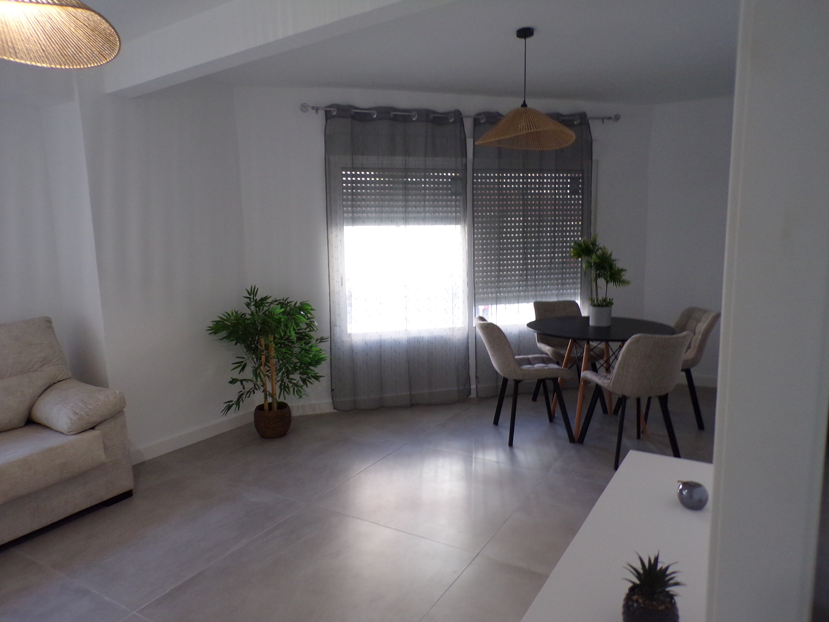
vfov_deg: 56.8
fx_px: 575
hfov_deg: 71.6
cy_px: 311
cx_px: 414
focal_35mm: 24
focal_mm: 4.3
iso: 200
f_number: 3
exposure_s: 1/30
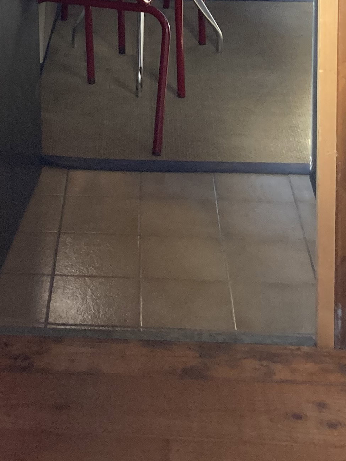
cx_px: 8
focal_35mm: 87
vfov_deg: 20.2
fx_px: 1160
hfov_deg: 16.6
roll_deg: +1.0
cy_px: -172
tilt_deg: -8.1
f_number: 1.8
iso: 80
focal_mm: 3.99
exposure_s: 1/107
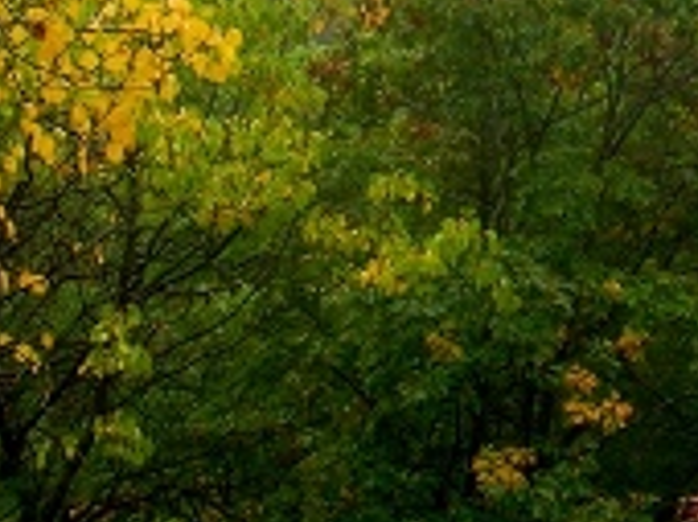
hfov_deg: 9.5
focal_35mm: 206
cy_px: -185
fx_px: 4148
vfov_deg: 7.1
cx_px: 881
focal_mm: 15.6
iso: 50
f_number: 5.7
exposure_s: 1/33.7
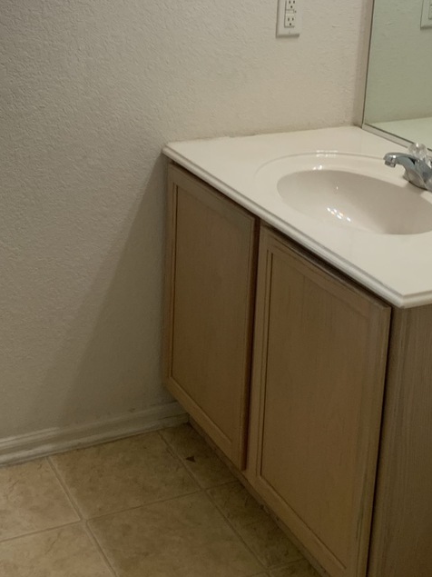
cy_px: 174
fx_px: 982
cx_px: 169
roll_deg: -1.0
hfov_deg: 24.8
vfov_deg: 32.3
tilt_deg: -17.9
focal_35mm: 59
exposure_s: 1/120
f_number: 1.8
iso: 100
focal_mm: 4.25
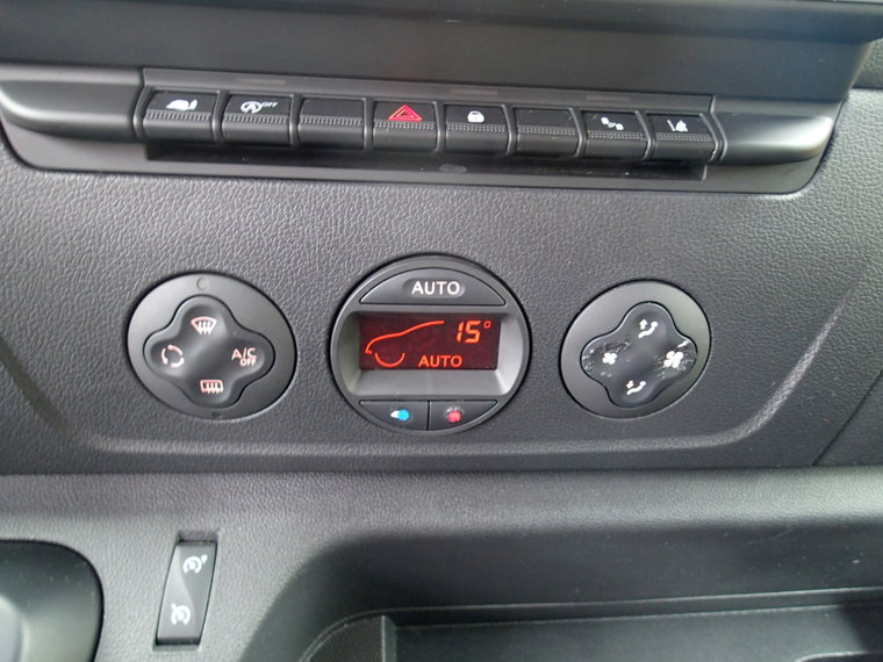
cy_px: 331
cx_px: 442
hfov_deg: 69.4
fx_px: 638
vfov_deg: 54.9
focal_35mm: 25
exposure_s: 1/30
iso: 320
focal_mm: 4.5
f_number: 2
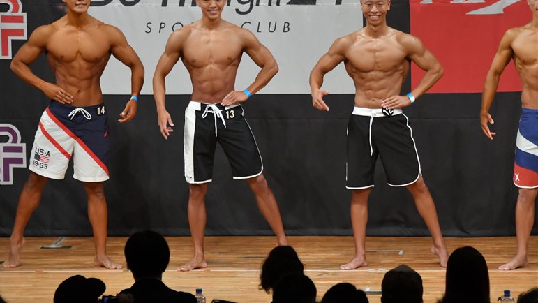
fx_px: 4052
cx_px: 268
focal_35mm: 284
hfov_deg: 7.6
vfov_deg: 4.3
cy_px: 131
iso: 6400
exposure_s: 1/400
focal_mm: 180
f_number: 5.6
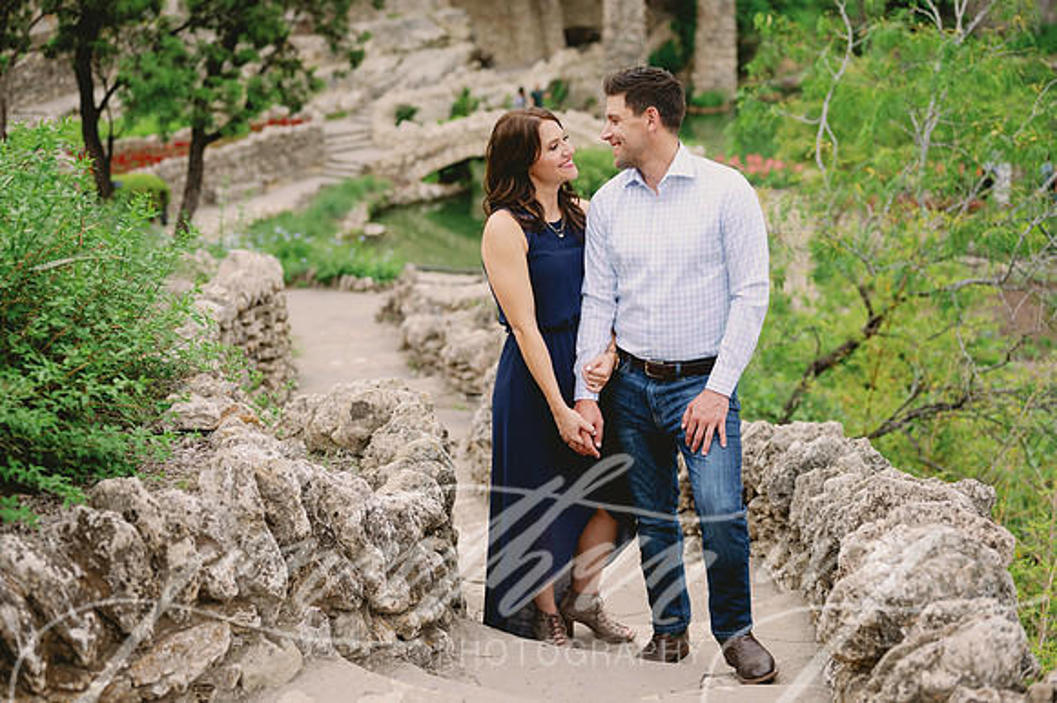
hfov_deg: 39.6
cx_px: 528
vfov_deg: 27.0
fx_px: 1467
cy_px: 352
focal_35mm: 50
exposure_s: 1/1000
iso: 400
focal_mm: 50
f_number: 2.5
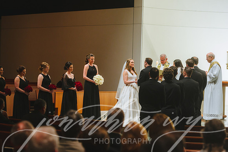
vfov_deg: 13.4
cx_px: 114
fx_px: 646
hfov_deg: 20.0
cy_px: 76
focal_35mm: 102
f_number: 2.8
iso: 2500
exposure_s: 1/125
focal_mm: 102
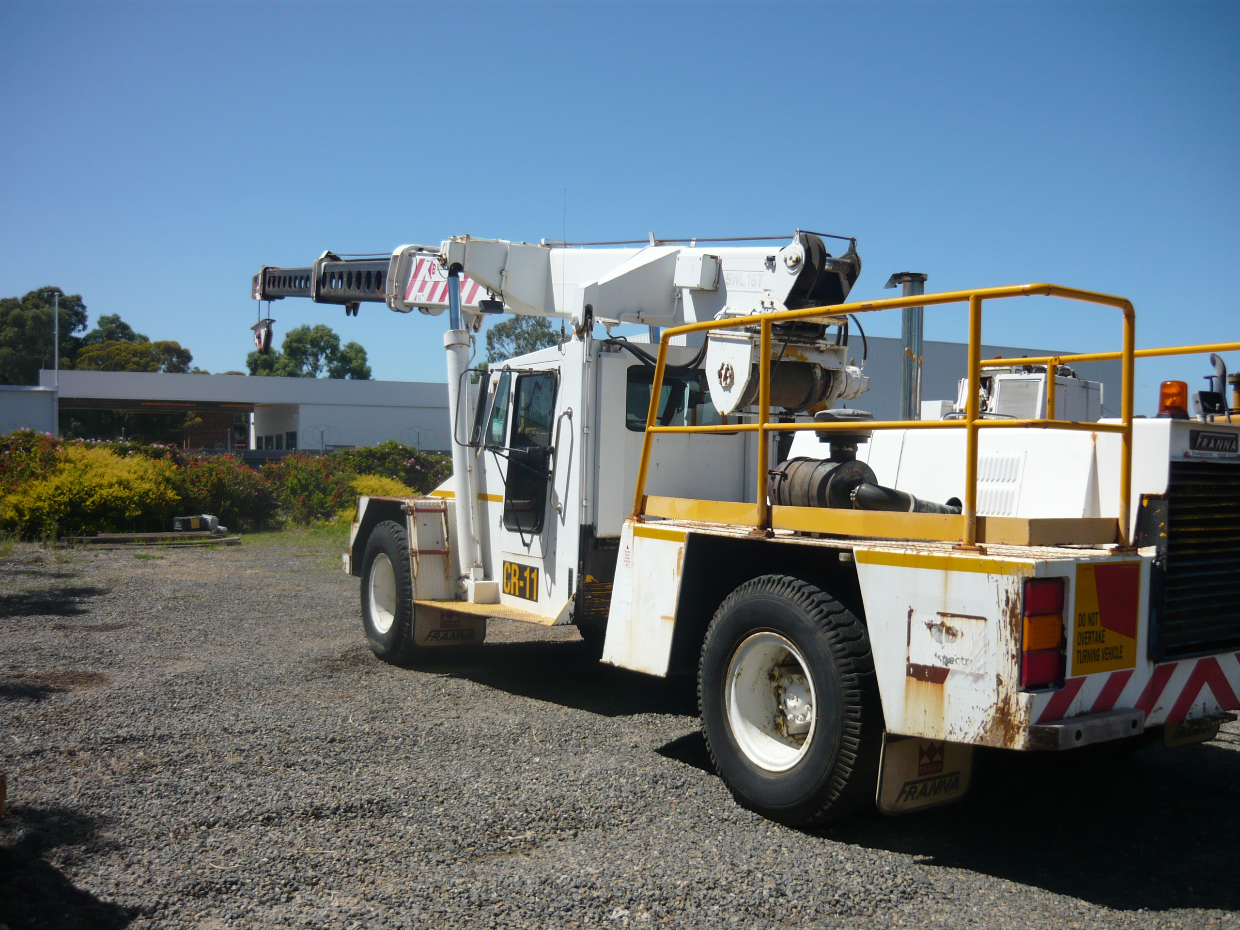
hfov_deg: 55.4
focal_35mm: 33
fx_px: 1182
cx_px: 620
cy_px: 465
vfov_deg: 42.9
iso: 100
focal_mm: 5.5
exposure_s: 1/320
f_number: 8
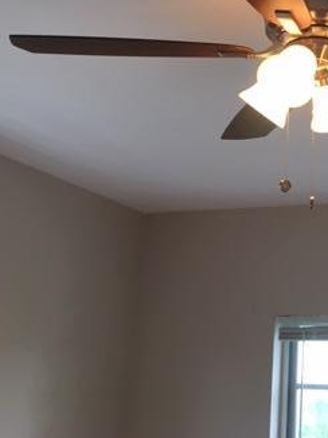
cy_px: 13
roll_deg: -1.3
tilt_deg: +27.1
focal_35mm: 57
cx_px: 311
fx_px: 721
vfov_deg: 31.6
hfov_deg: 24.7
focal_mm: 4.15
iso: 32
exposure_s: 1/30
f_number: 2.2
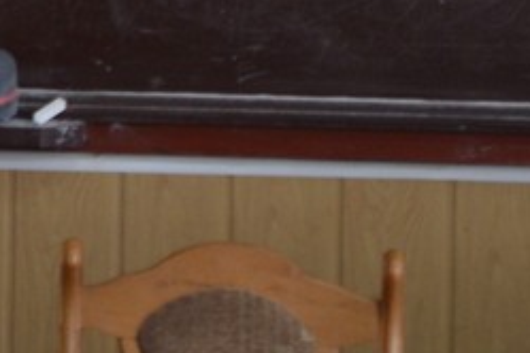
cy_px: -208
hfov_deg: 5.6
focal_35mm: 361
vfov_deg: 3.8
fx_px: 5314
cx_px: -598
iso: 640
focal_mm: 50
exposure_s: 1/15
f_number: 5.6
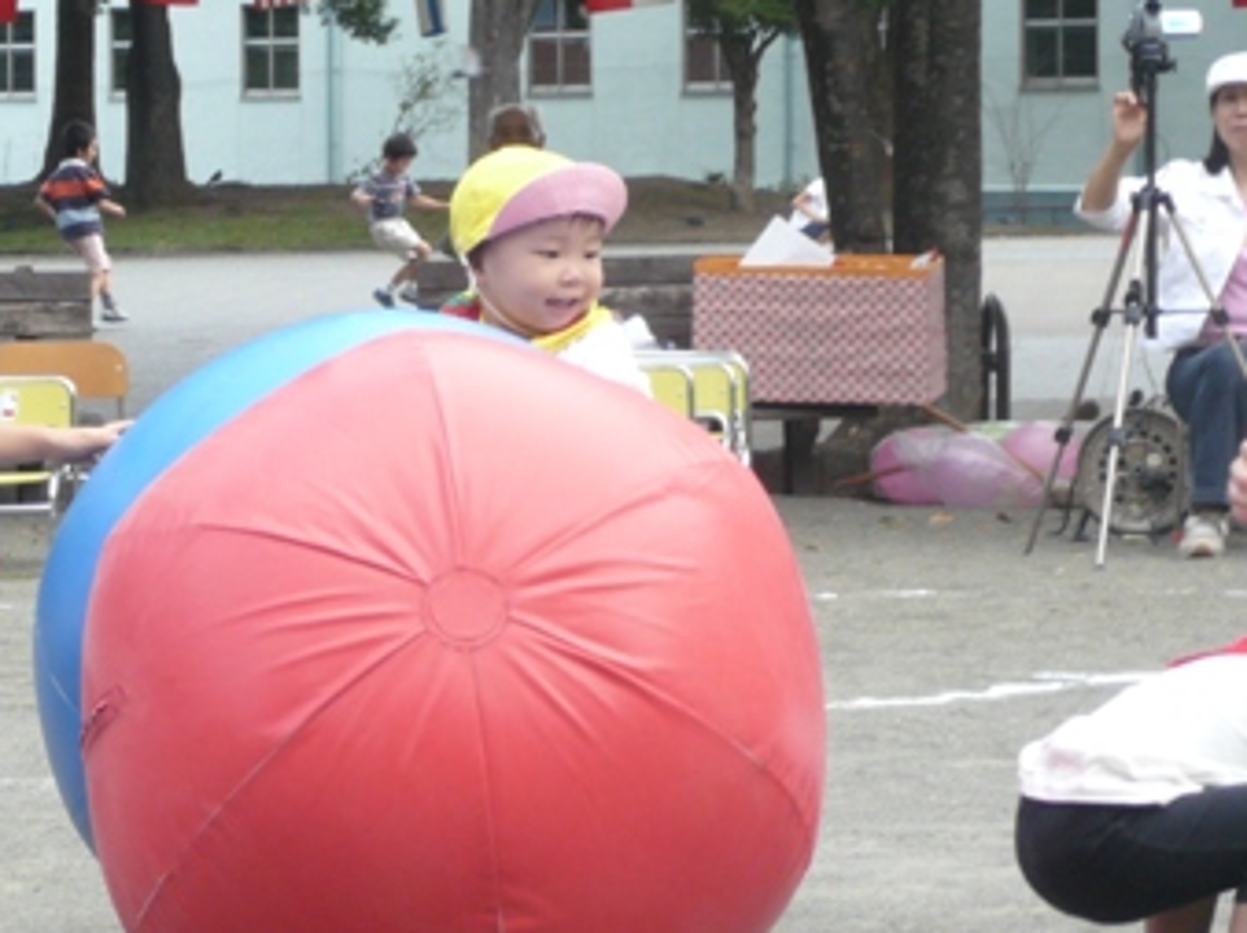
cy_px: 527
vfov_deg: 11.7
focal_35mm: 126
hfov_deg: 15.7
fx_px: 4536
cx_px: 690
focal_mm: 16.8
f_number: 5.6
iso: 100
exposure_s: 1/100
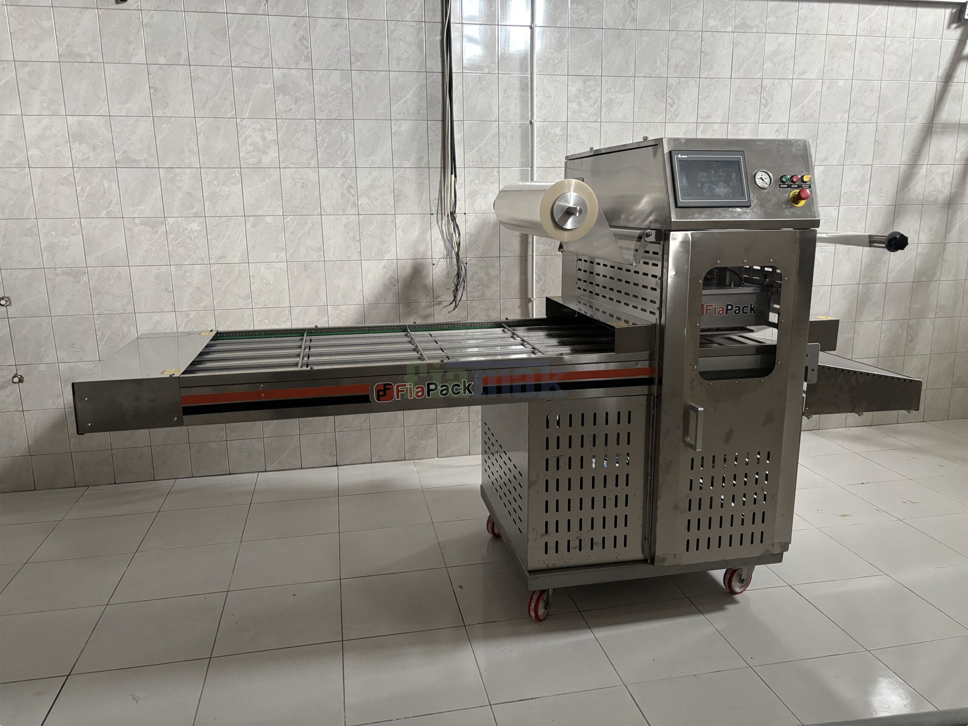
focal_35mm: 26
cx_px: 484
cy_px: 363
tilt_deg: -13.0
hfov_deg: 67.3
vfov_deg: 53.1
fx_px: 727
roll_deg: +1.5
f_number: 1.6
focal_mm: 5.96
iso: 320
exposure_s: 1/60
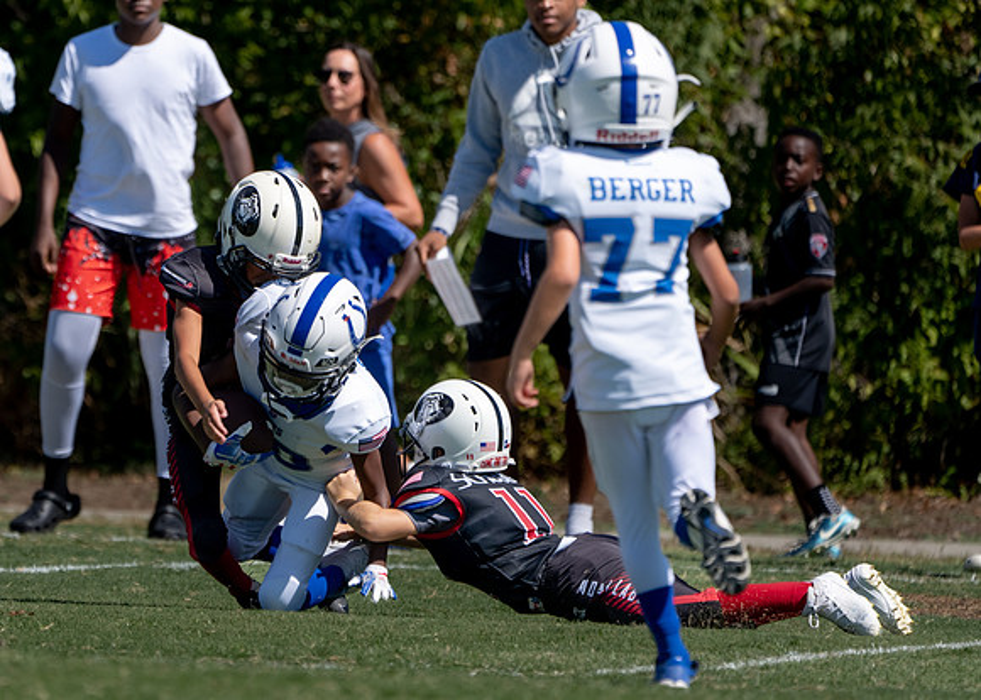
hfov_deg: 3.1
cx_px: 255
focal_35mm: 647
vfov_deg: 2.2
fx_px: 18010
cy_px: 286
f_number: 5.6
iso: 200
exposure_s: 1/1250
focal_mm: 400
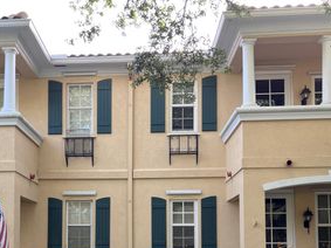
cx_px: 120
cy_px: 218
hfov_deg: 40.9
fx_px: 440
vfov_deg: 30.3
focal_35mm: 46
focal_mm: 5.7
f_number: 1.5
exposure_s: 1/121
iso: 40
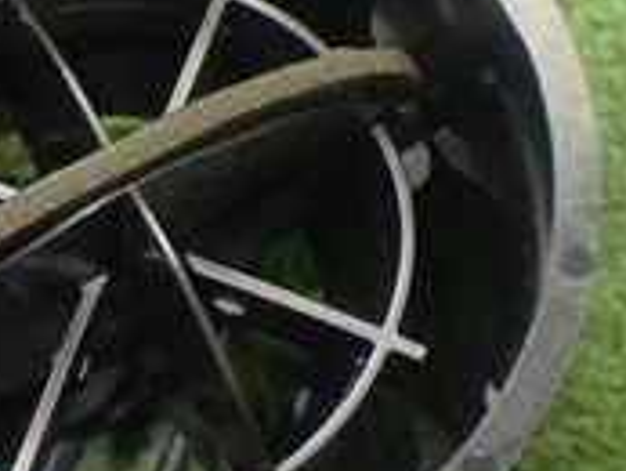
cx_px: 72
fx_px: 1882
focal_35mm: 104
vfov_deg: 14.2
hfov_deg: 18.6
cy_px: 232
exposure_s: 1/80
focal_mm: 5.4
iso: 800
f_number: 2.3
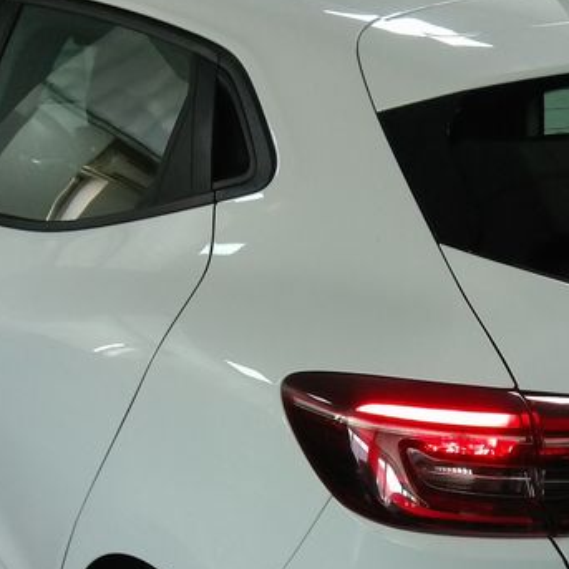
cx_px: 393
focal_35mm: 67
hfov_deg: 25.5
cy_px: 466
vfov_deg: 25.2
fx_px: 1246
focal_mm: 3
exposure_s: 1/33
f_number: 2
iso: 332
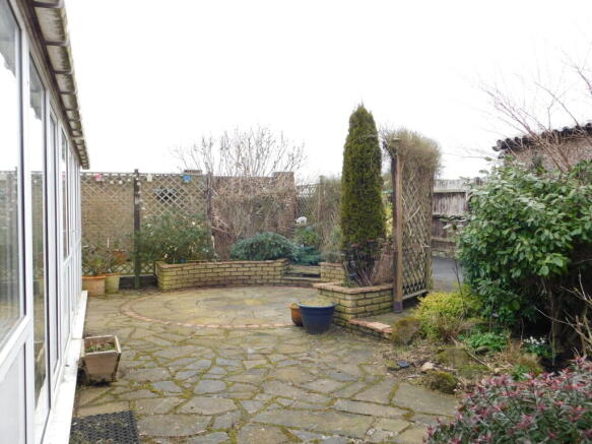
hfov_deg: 60.0
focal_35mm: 30
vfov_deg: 46.8
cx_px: 296
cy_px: 222
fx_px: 513
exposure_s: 1/160
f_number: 3.2
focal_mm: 5.3
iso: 125
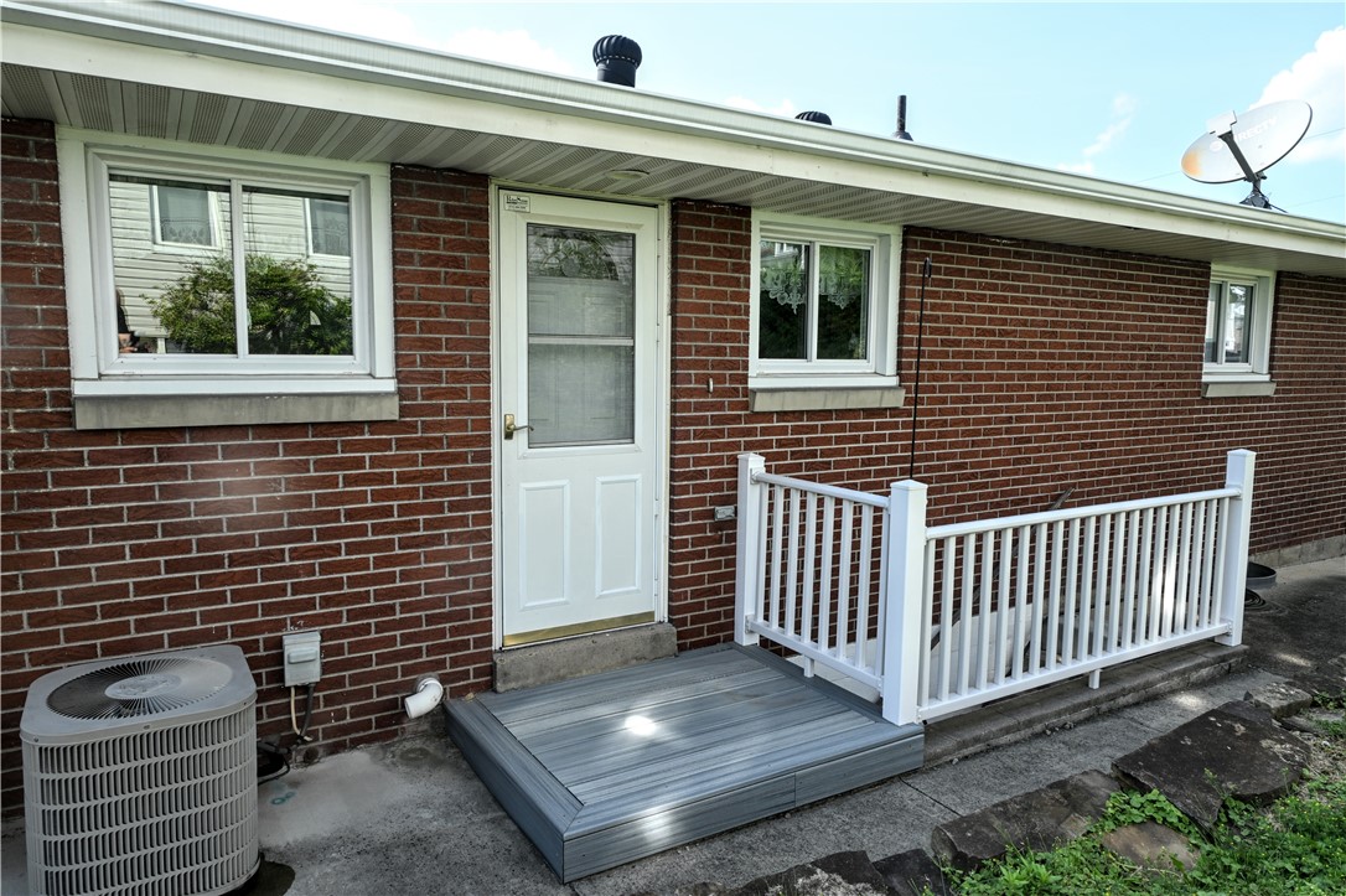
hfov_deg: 75.5
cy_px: 448
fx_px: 869
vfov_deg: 54.6
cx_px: 673
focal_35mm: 23
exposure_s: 1/80
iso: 100
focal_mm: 15.5
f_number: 9
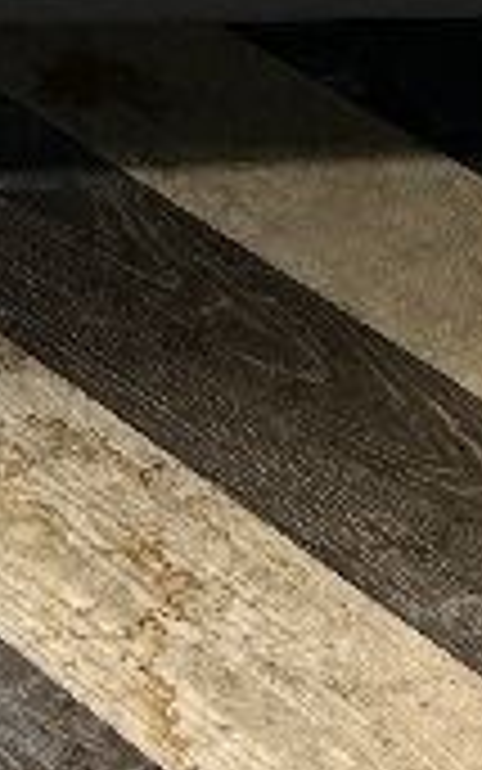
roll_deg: +1.5
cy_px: -856
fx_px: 3465
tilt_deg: -17.3
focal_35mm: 165
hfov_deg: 8.0
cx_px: 189
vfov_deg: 11.3
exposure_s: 1/120
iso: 80
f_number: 1.5
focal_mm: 5.7
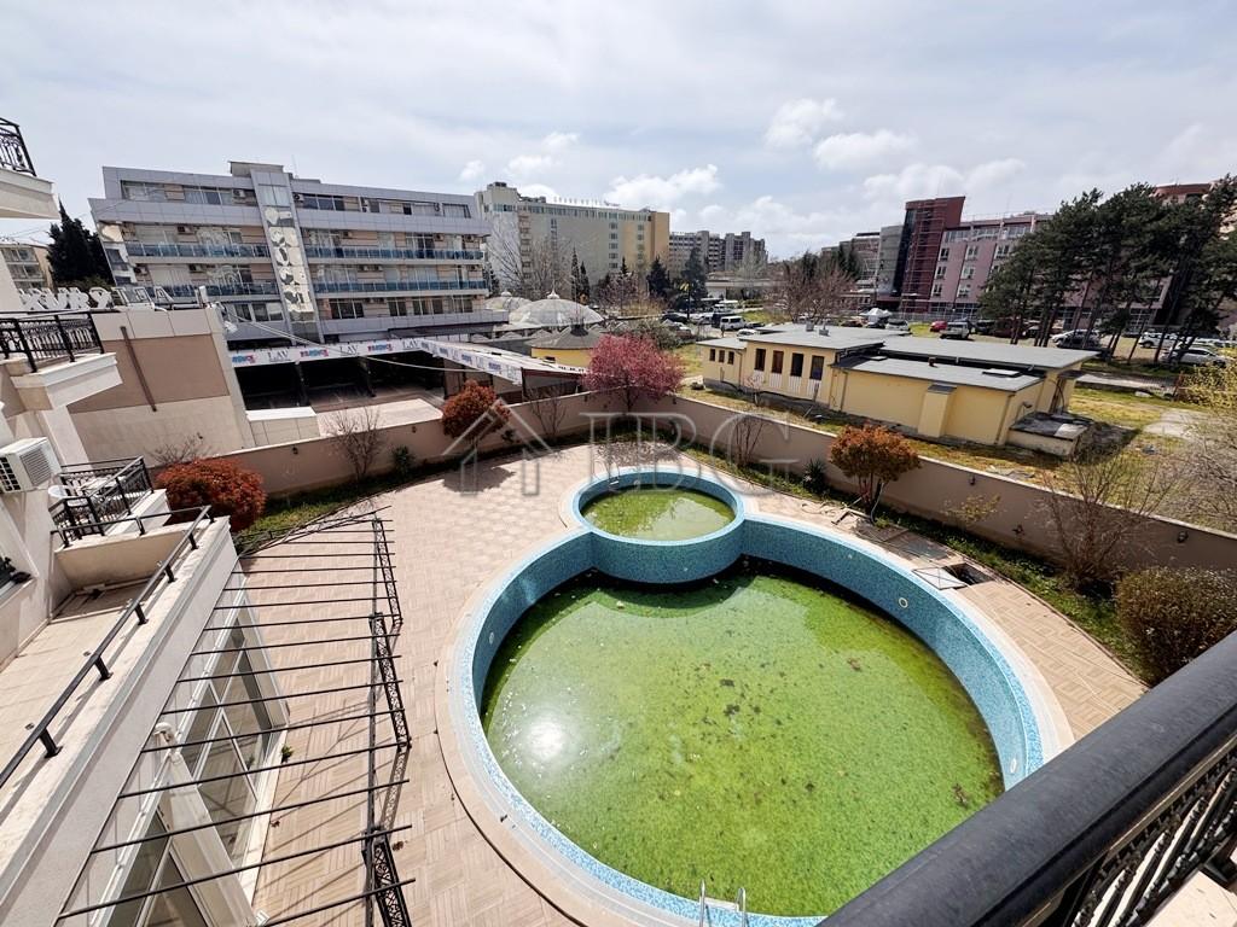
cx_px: 618
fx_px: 500
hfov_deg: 102.1
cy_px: 464
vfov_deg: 85.7
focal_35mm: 14
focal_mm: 2.22
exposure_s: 1/2028
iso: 50
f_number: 2.2
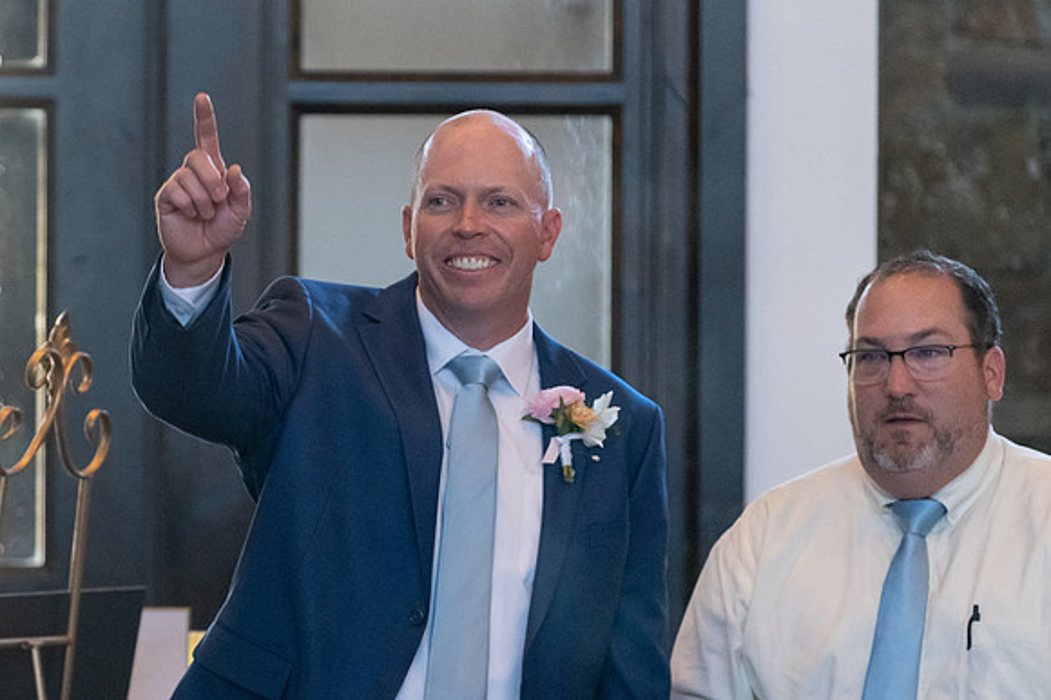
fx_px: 10765
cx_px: 195
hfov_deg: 5.6
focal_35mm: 369
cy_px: 420
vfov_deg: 3.7
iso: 3200
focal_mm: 185
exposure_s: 1/400
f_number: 2.8
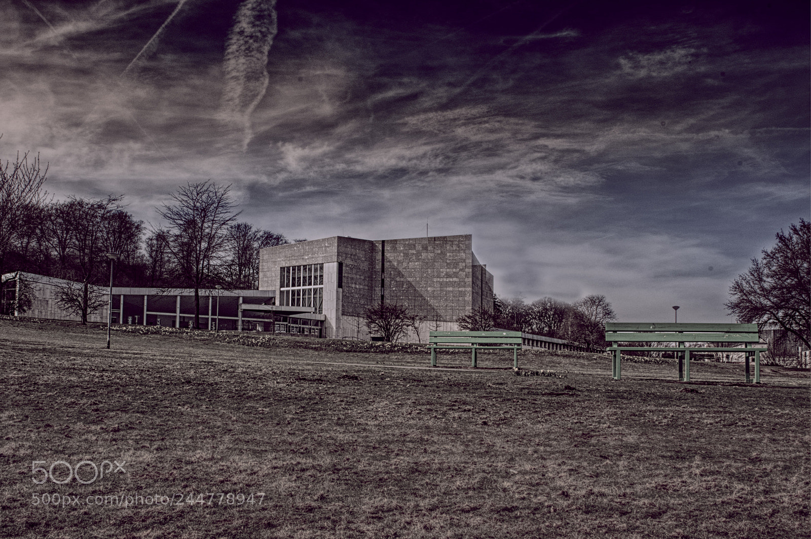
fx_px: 810
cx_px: 406
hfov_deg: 53.2
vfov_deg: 36.8
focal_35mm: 36
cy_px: 270
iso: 200
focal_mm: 24
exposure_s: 1/50
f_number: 22
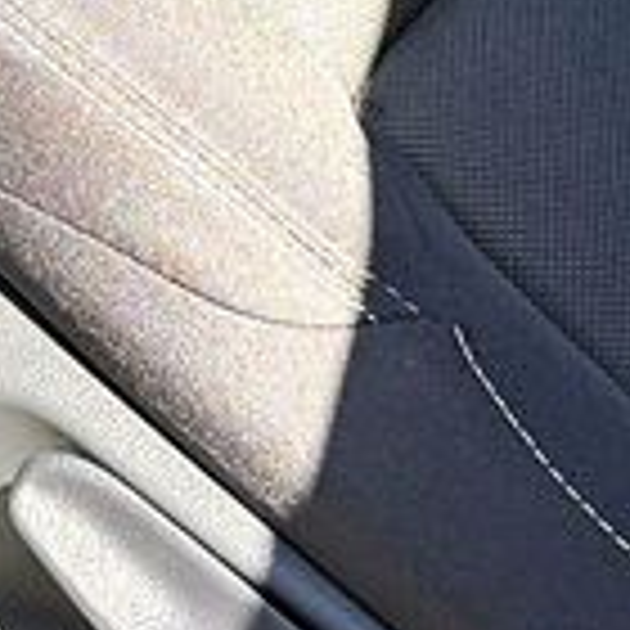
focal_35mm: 155
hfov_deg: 11.3
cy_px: -828
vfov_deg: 10.0
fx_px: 3192
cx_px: 202
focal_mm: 6.76
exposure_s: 1/453
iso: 100
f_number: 1.78
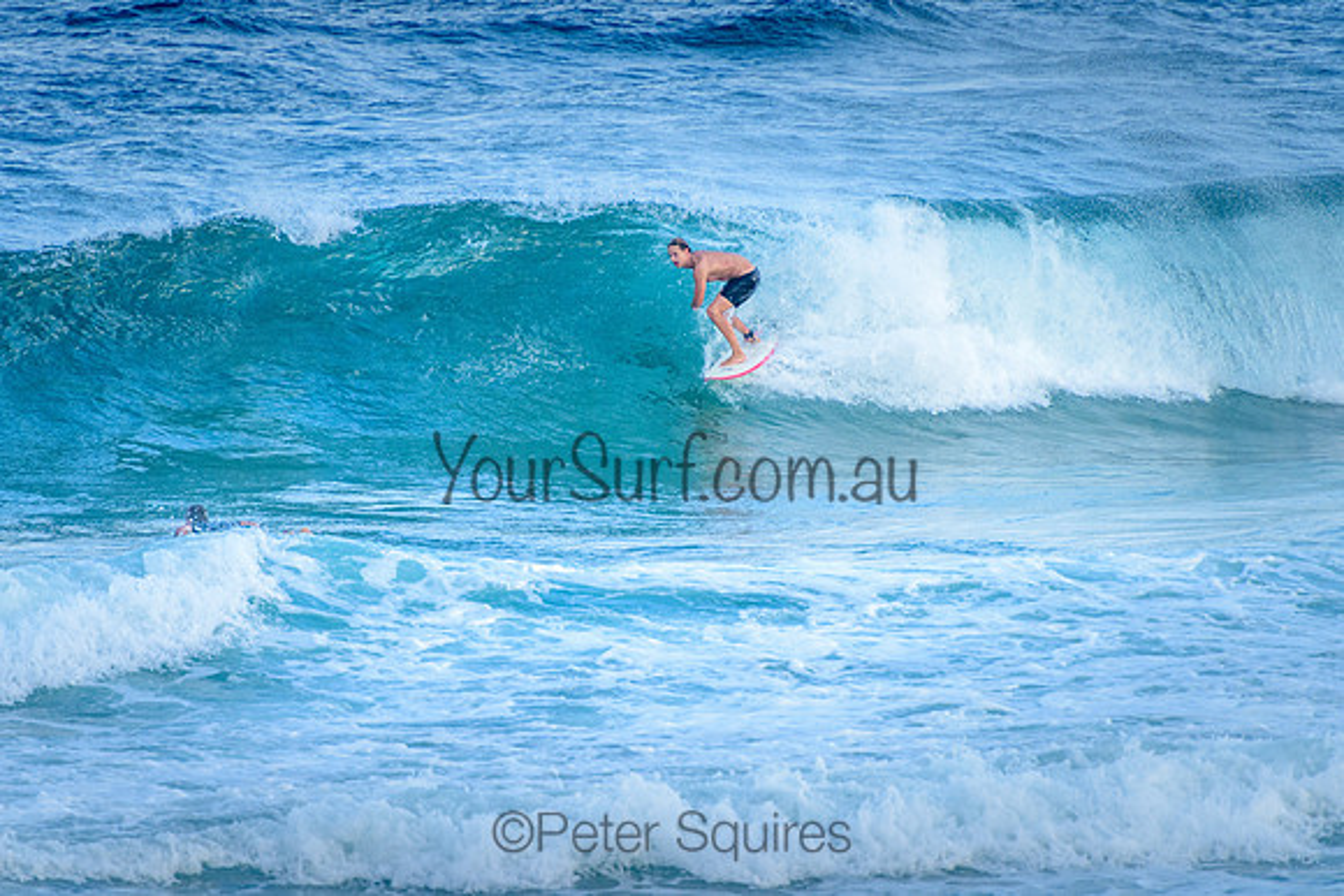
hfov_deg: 4.2
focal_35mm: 491
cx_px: 675
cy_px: 349
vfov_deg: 2.8
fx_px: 18320
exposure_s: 1/1250
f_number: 5.6
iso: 640
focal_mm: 400
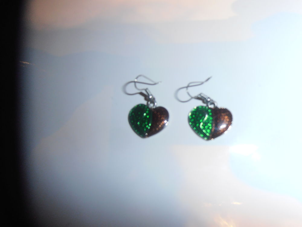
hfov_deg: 71.6
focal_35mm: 24
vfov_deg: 56.8
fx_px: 209
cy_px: 114
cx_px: 151
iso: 125
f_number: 3
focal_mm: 4.2
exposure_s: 1/30
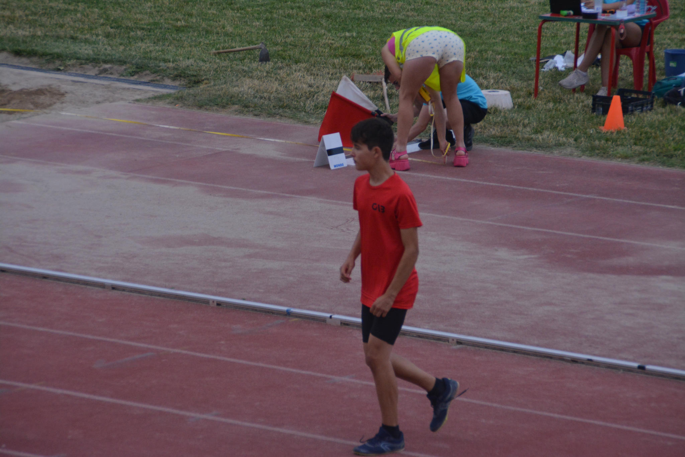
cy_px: 228
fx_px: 4281
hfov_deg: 9.1
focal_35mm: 225
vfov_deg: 6.1
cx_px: 342
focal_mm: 150
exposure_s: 1/500
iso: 1100
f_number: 6.3
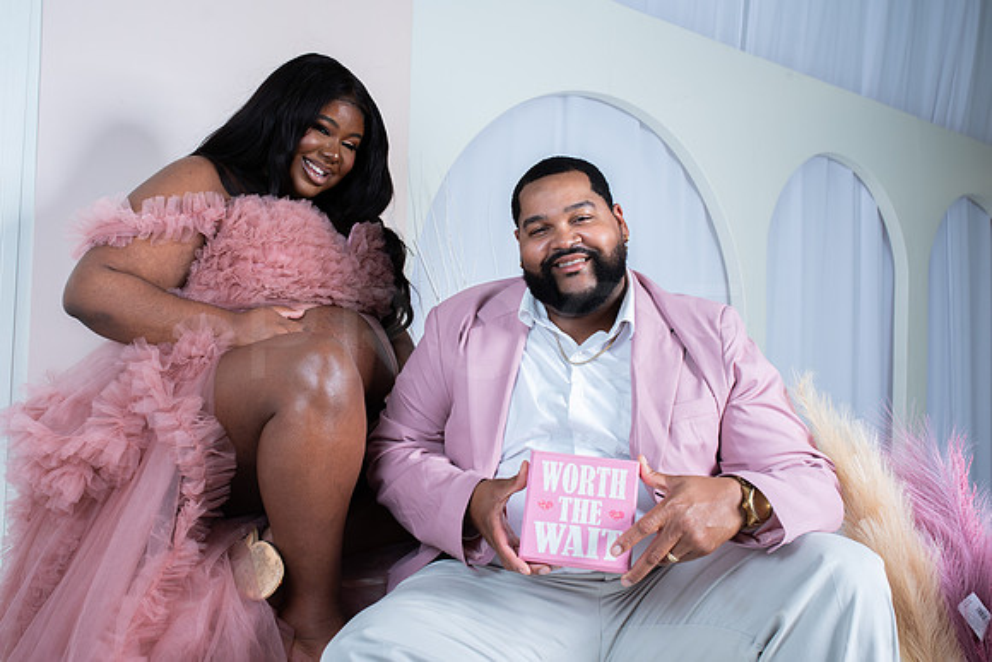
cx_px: 496
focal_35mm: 35
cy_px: 331
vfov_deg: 37.9
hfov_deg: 54.4
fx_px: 965
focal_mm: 35
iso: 100
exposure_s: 1/200
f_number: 5.6
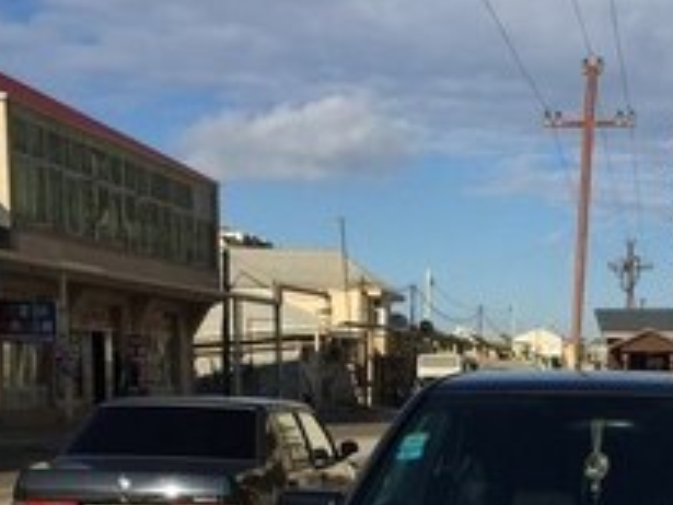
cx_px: 561
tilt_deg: -8.5
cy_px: 600
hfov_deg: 27.1
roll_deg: -0.9
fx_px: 1362
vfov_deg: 19.8
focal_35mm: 70
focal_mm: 4.15
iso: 32
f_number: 2.2
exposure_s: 1/3300
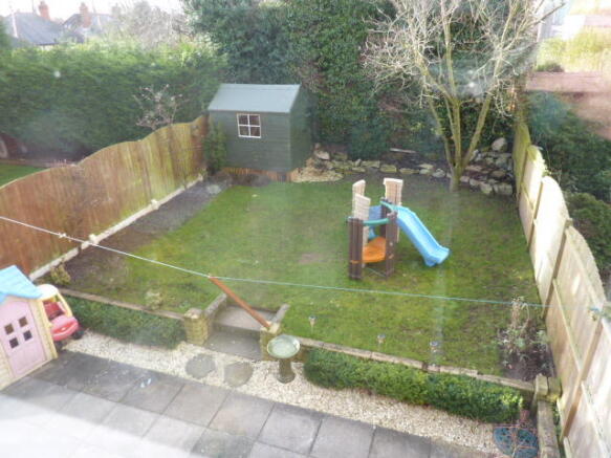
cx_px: 306
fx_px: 441
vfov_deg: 54.9
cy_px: 229
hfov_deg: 69.4
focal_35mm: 25
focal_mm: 4.1
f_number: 3.3
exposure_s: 1/50
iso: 80
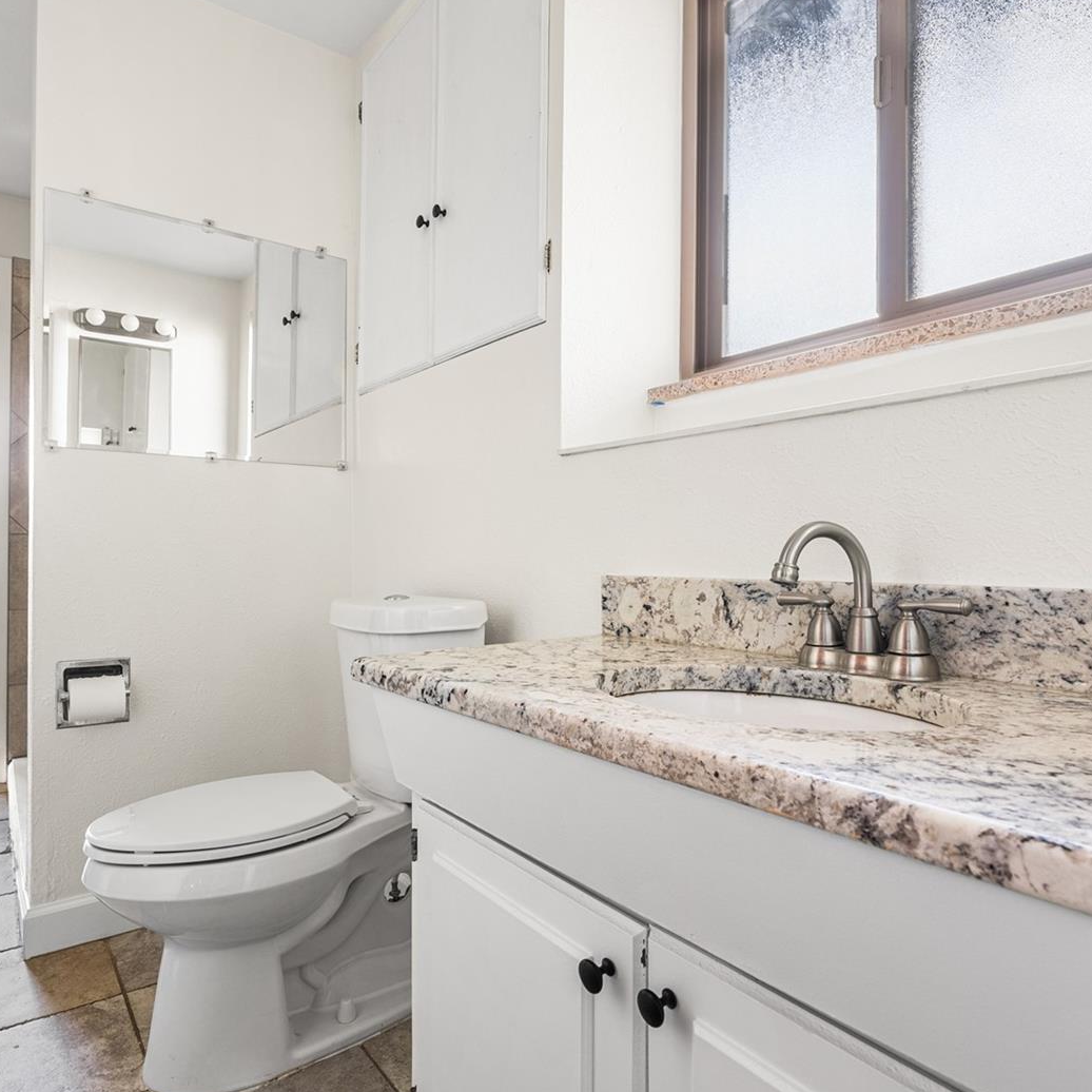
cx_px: 491
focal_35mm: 21
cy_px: 552
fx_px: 749
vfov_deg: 72.1
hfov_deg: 72.0
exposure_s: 2
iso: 200
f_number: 8
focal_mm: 16
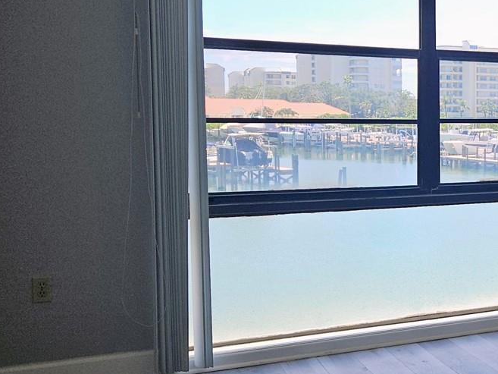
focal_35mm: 56
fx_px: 806
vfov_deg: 26.1
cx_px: 553
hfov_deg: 30.5
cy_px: 160
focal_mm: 5.4
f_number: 1.8
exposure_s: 1/284
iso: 25
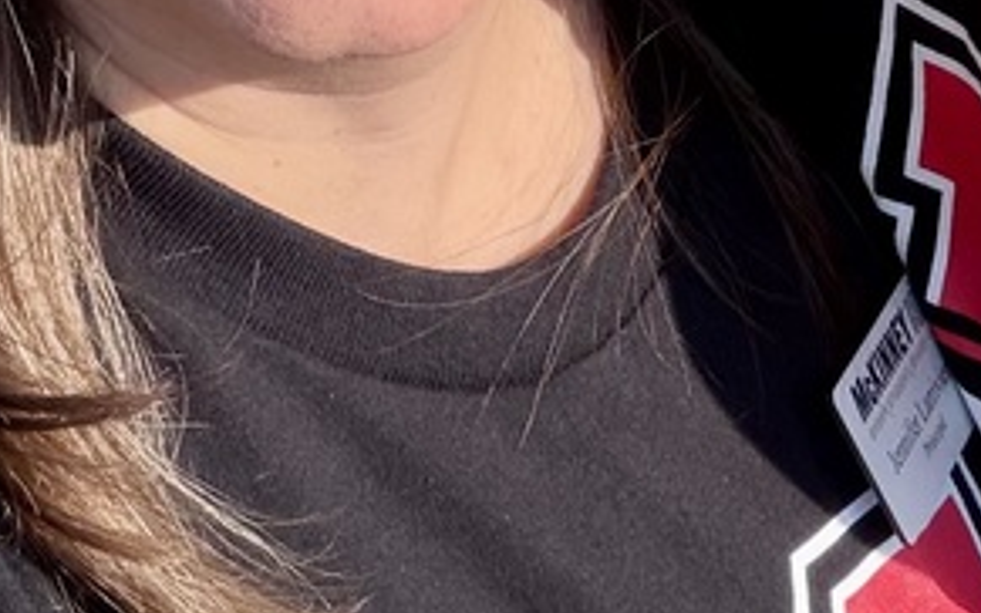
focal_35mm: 112
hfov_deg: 18.5
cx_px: 755
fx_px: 2995
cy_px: -626
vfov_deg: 10.7
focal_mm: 2.71
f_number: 1.9
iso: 25
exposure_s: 1/826
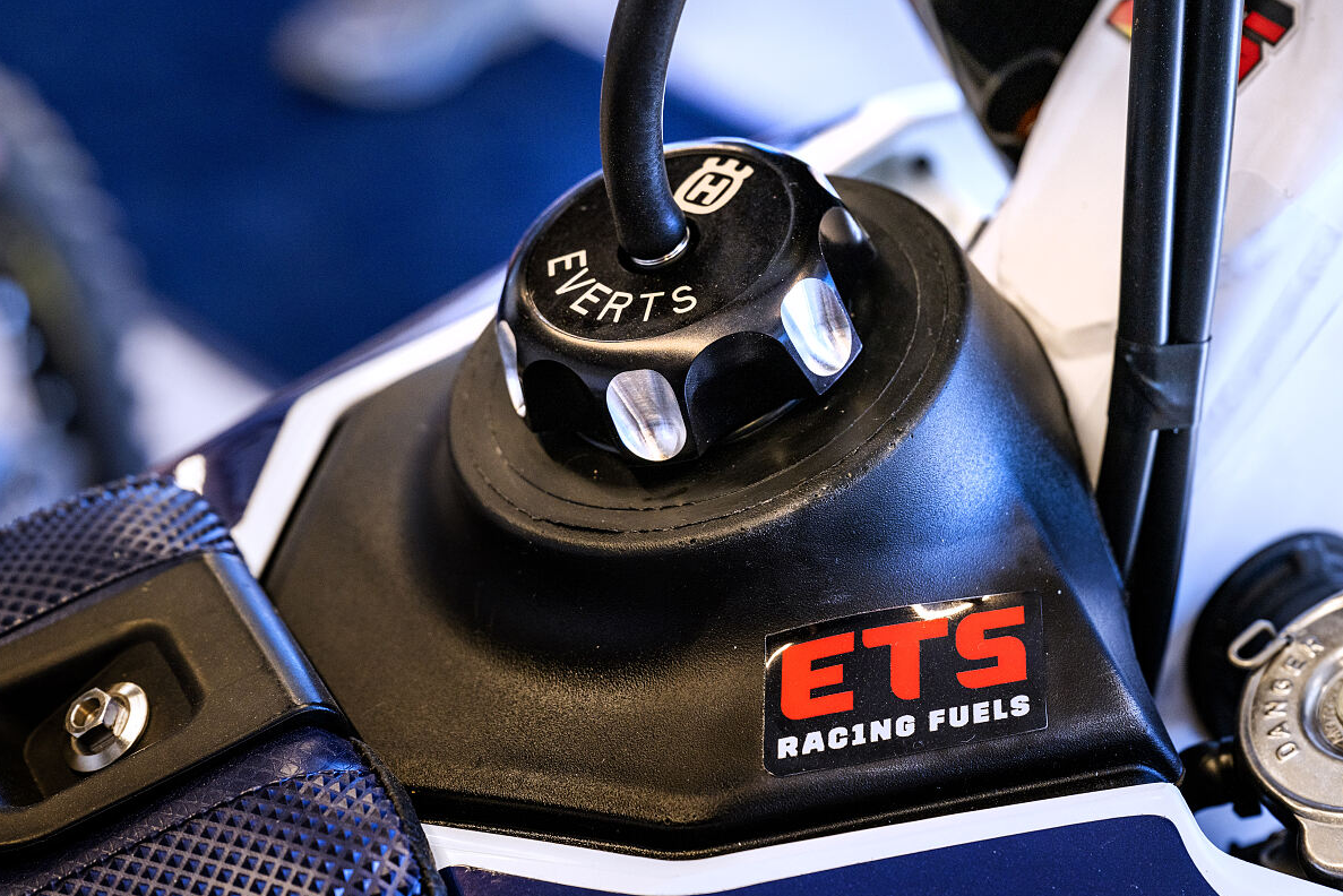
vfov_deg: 18.7
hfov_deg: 27.7
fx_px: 2724
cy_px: 457
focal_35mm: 73
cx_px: 685
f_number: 6.3
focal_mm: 70
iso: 400
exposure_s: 1/200
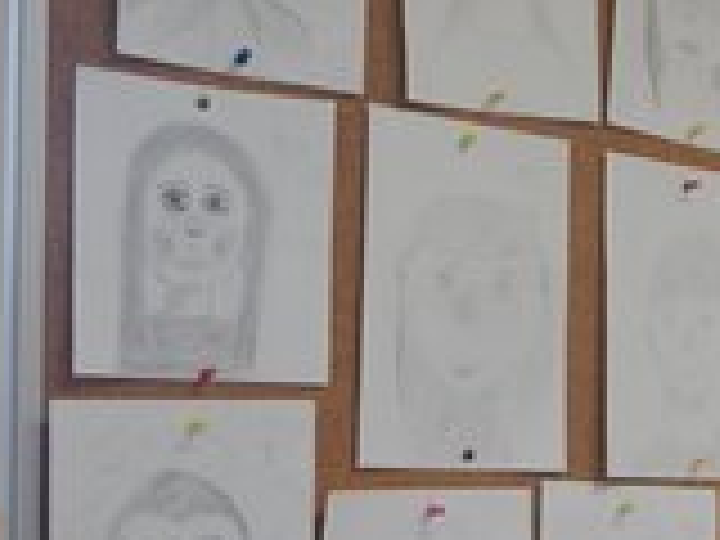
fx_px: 1144
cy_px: 270
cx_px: 554
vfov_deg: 26.6
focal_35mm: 55
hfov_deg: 34.1
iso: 160
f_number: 3
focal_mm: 4
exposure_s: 1/30
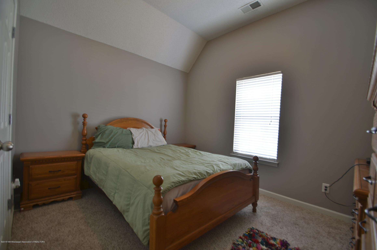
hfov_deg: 100.5
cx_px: 188
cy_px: 125
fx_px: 157
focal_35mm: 15
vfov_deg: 77.1
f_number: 3.5
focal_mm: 10
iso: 100
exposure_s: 1/4
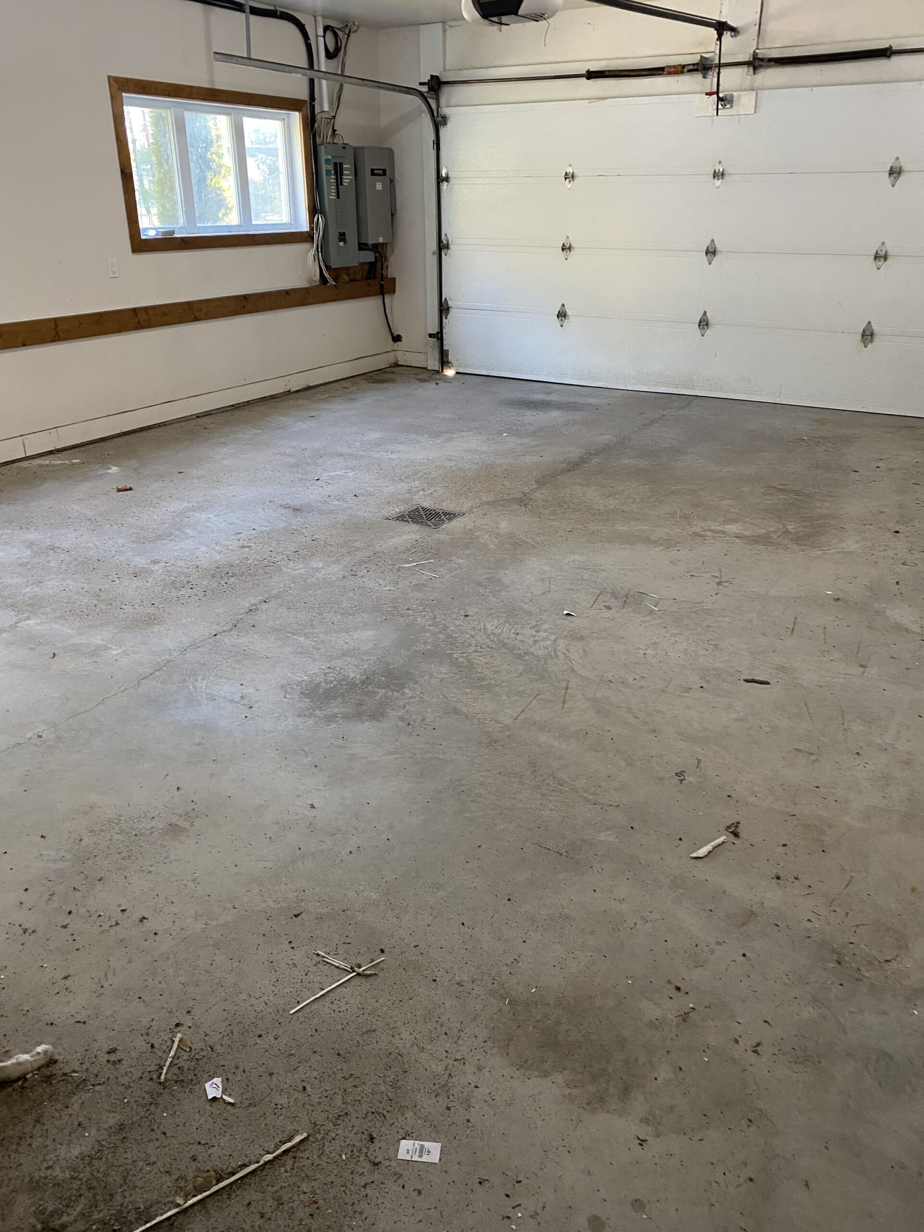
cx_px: 462
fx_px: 925
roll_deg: -0.3
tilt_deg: -23.1
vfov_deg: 67.3
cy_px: 616
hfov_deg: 53.1
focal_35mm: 26
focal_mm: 4.25
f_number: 1.8
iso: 250
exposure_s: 1/60
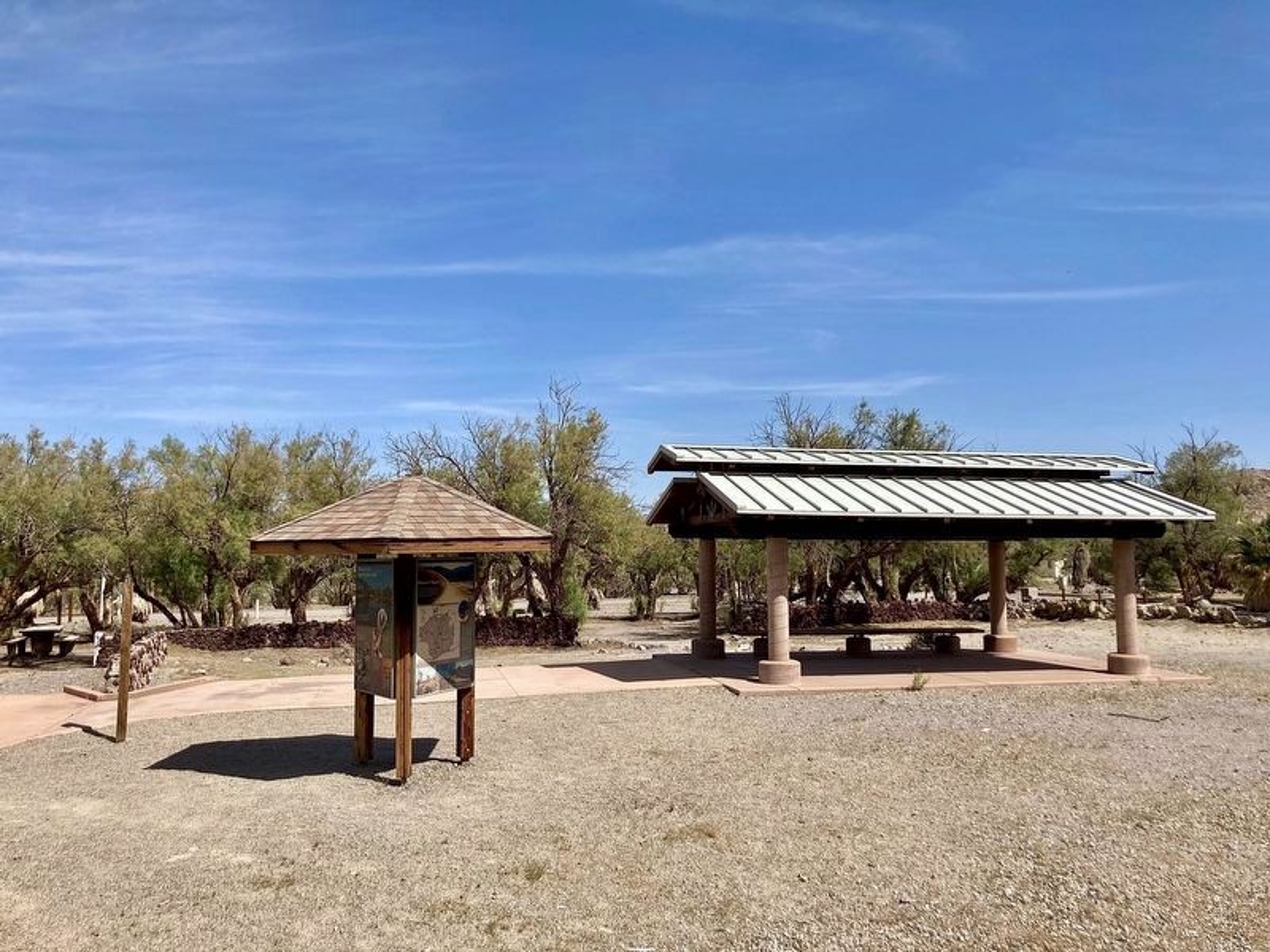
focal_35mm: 28
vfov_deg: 49.7
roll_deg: -0.3
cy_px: 476
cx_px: 635
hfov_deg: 63.4
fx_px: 1027
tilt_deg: +4.9
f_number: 1.8
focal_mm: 3.99
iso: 25
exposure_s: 1/3247
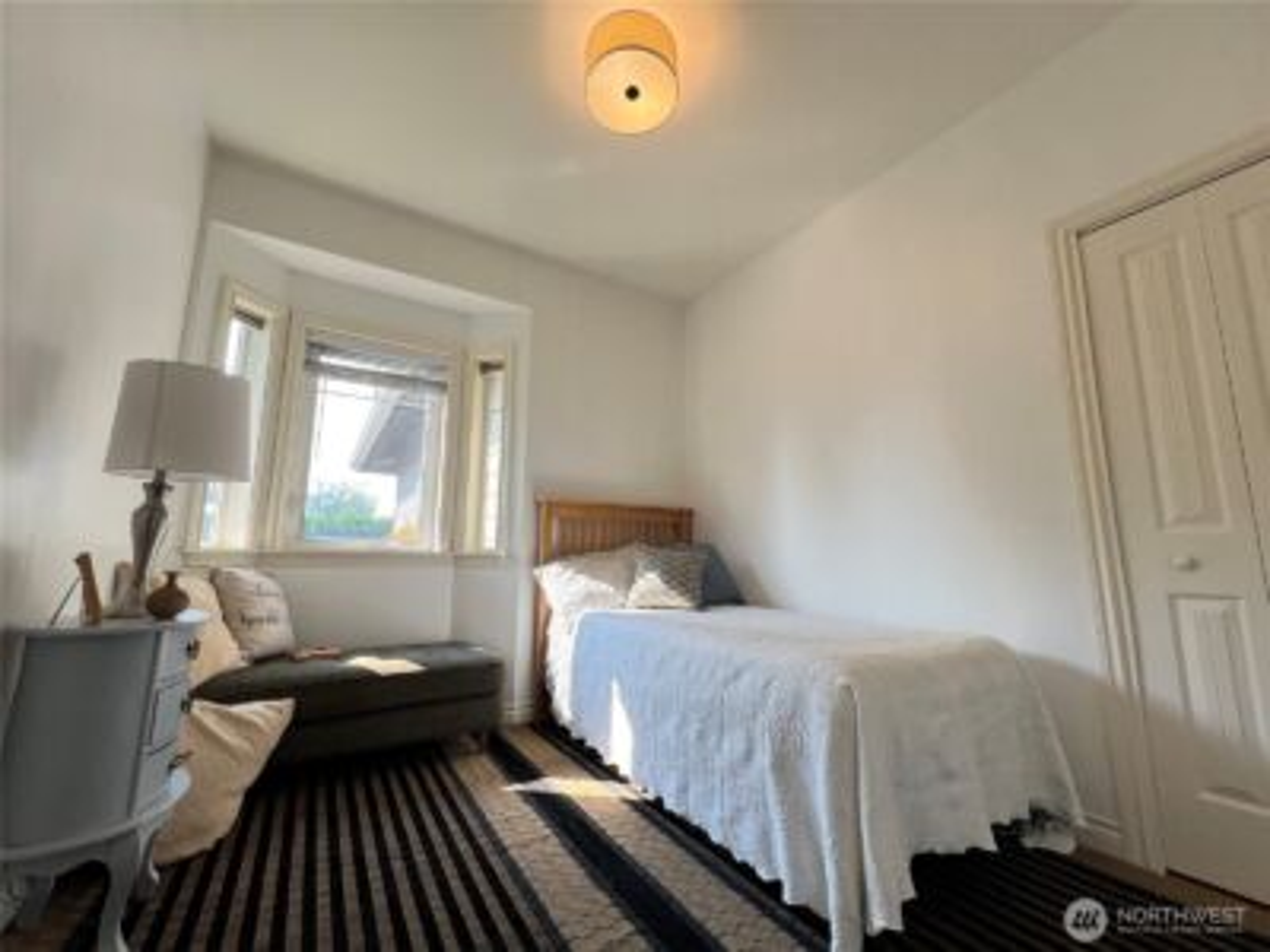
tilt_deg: +9.2
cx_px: 635
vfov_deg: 89.9
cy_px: 476
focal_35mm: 13
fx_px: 477
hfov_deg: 106.2
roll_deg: -0.6
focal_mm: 1.57
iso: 64
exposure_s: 1/120
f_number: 1.8
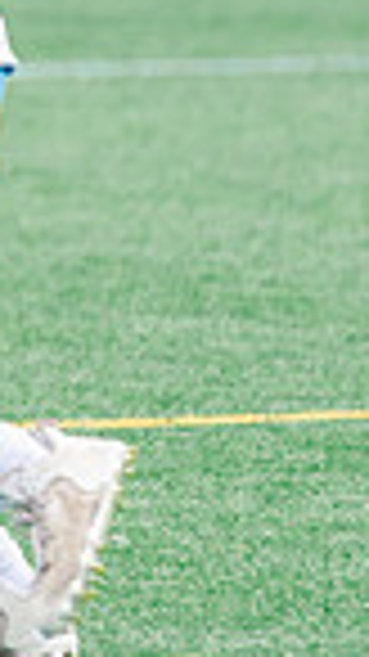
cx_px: -1109
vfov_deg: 1.7
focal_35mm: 1237
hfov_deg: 1.0
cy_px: 28
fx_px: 21542
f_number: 3.2
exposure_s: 1/640
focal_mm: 200
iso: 250
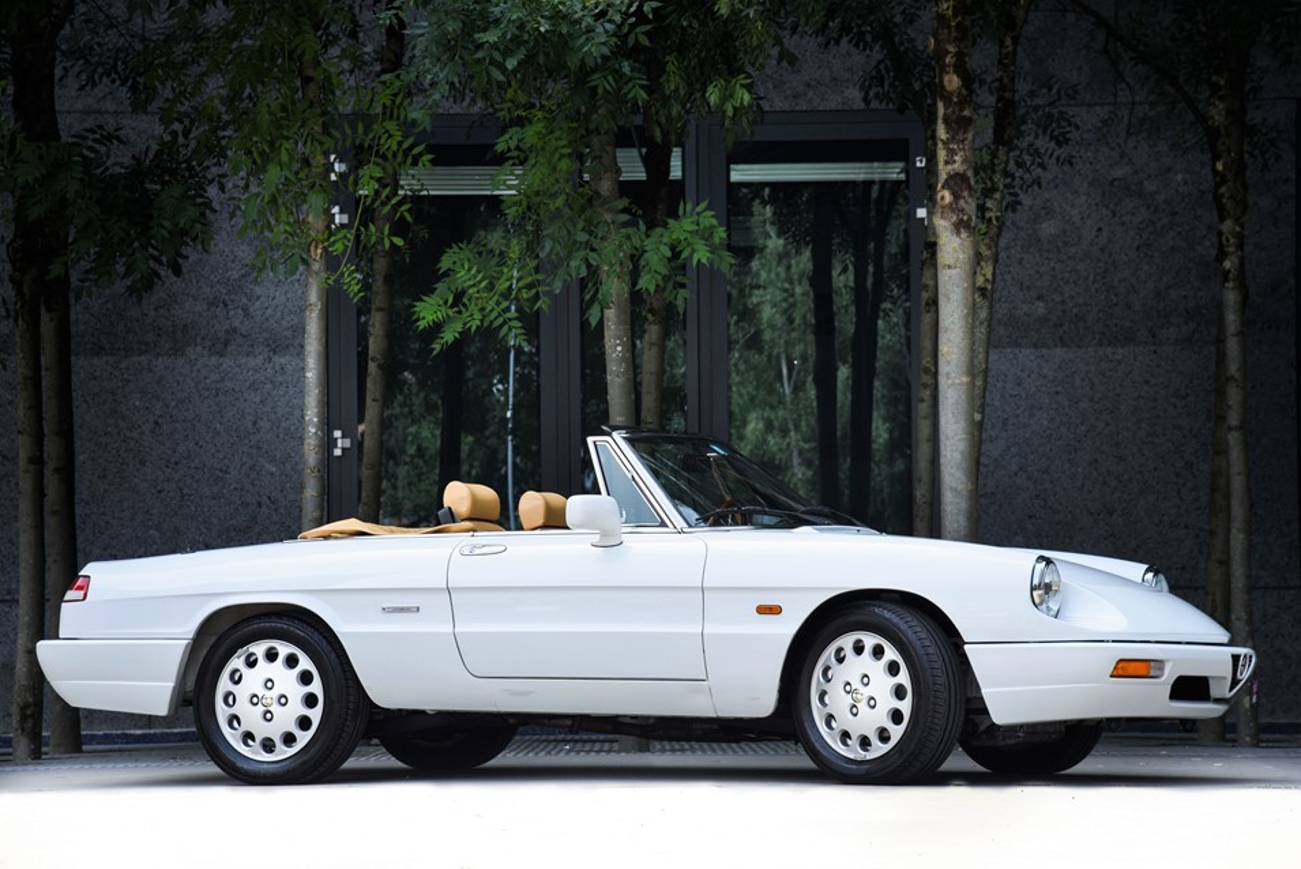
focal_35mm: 110
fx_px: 3978
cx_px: 650
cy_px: 434
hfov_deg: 18.6
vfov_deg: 12.5
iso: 250
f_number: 8
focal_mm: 110
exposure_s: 1/250
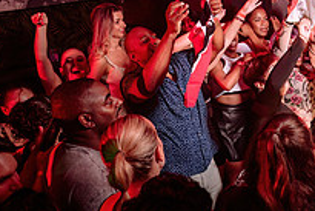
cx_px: 313
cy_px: 110
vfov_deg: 20.0
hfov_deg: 27.9
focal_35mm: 68
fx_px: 595
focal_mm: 24
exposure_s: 1/40
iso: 800
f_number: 3.2
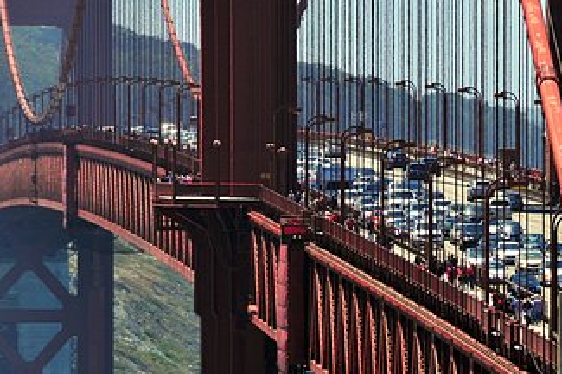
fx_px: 7376
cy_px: 200
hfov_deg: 4.4
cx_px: 346
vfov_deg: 2.9
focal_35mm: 473
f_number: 6.3
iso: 200
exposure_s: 1/250
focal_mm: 200
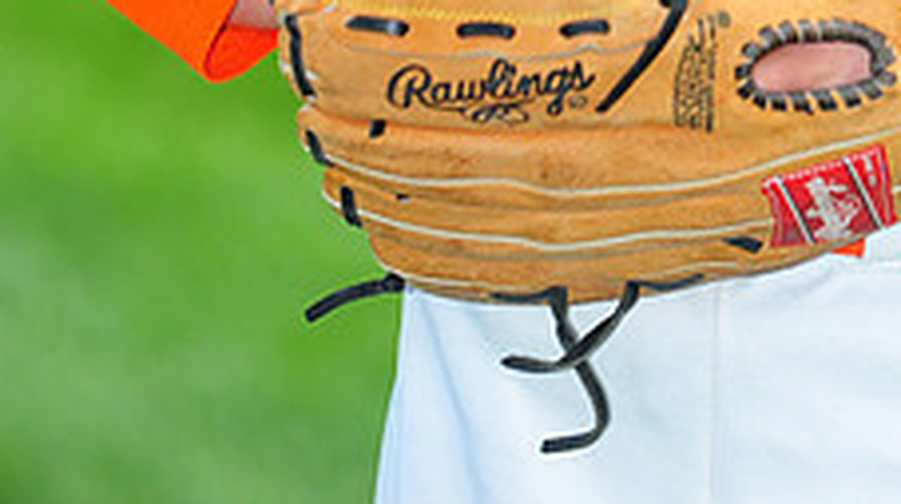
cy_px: -544
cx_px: 707
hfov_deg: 4.0
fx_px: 12789
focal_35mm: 536
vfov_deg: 2.2
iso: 400
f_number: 4.5
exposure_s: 1/1250
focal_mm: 200
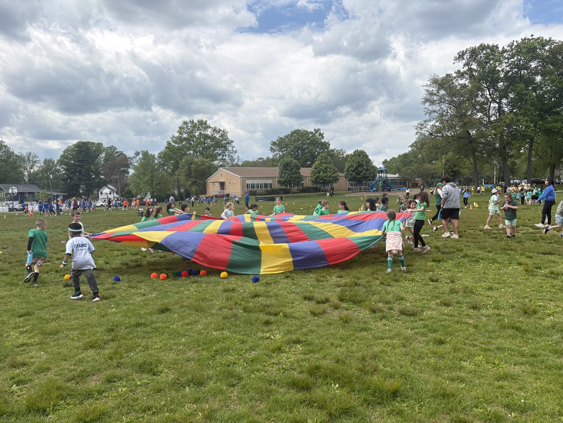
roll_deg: +2.0
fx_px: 423
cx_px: 282
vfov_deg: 53.1
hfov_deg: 67.3
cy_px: 212
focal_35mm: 26
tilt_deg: -3.8
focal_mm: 5.96
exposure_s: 1/3125
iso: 50
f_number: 1.6
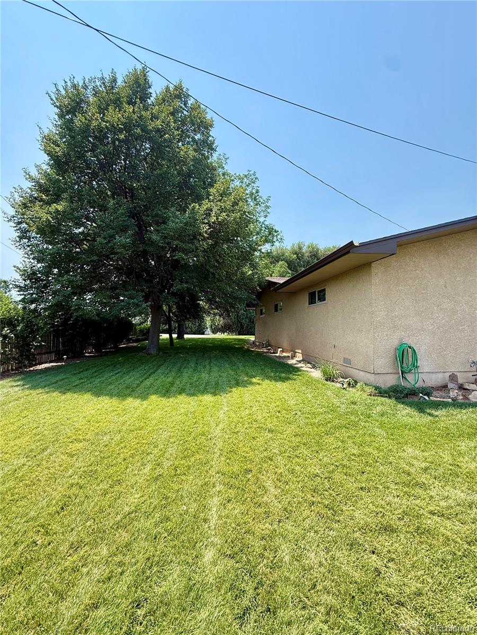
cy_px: 318
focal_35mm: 14
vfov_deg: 102.1
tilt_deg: +2.4
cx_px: 238
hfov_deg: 85.7
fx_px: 257
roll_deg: +1.2
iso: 64
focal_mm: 2.22
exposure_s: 1/789
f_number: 2.2
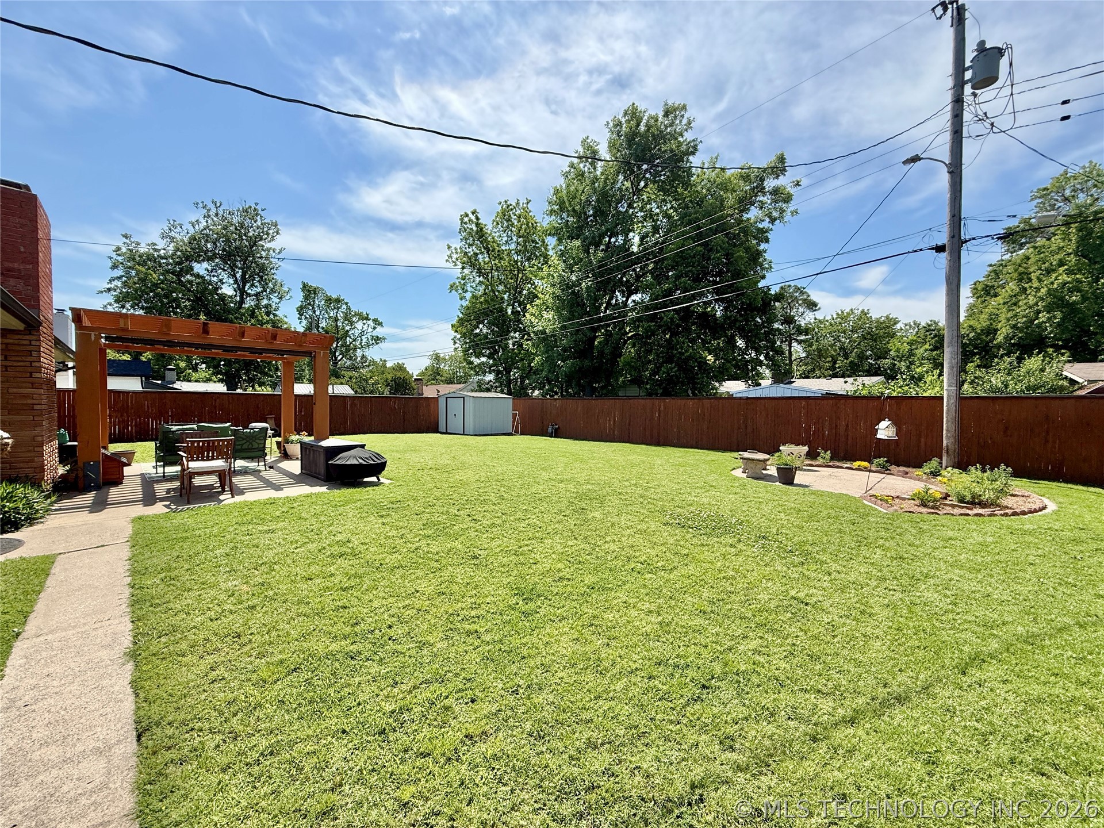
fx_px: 446
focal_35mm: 14
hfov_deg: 102.1
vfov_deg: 85.7
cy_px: 414
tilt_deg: -1.6
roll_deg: -0.6
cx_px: 552
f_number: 2.2
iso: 64
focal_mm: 2.22
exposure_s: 1/2320
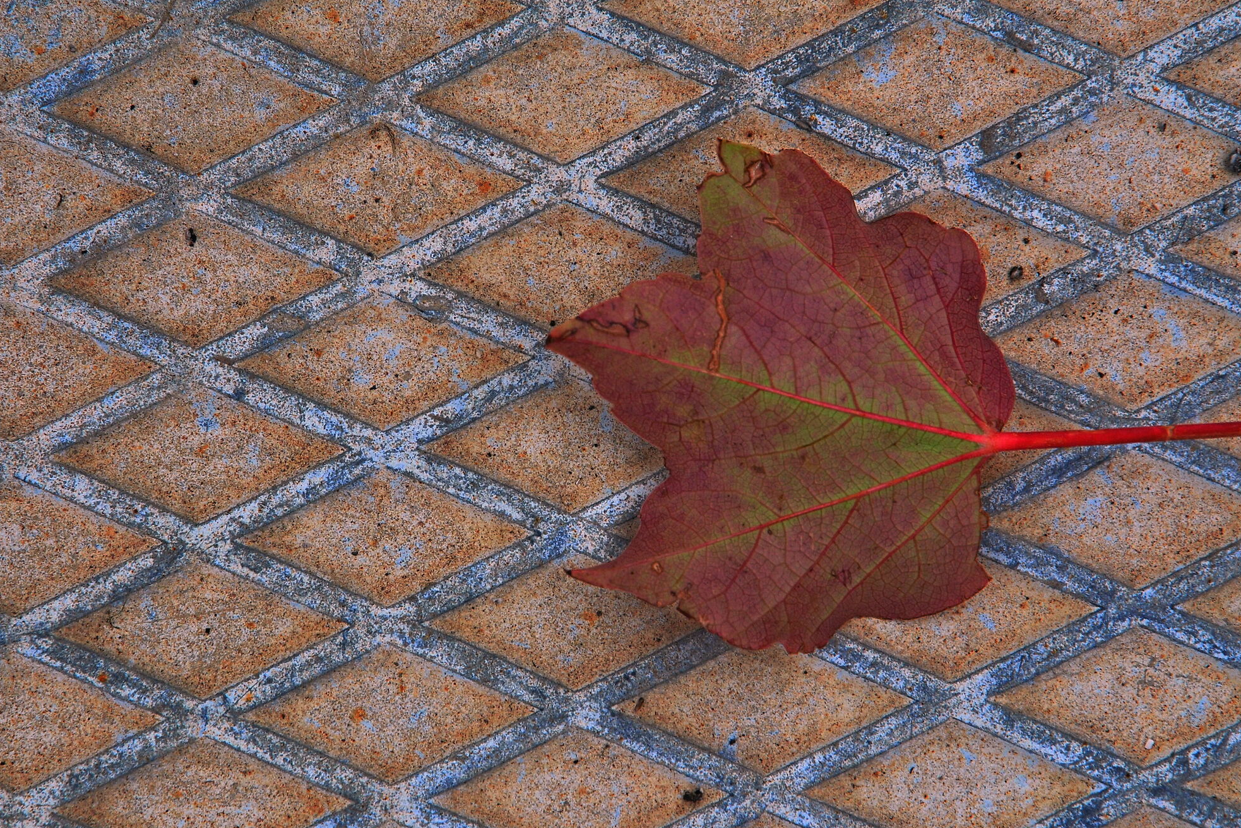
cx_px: 541
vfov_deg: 8.8
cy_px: 410
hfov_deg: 13.2
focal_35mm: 156
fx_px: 5364
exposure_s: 1/400
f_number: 8
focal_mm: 85
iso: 400
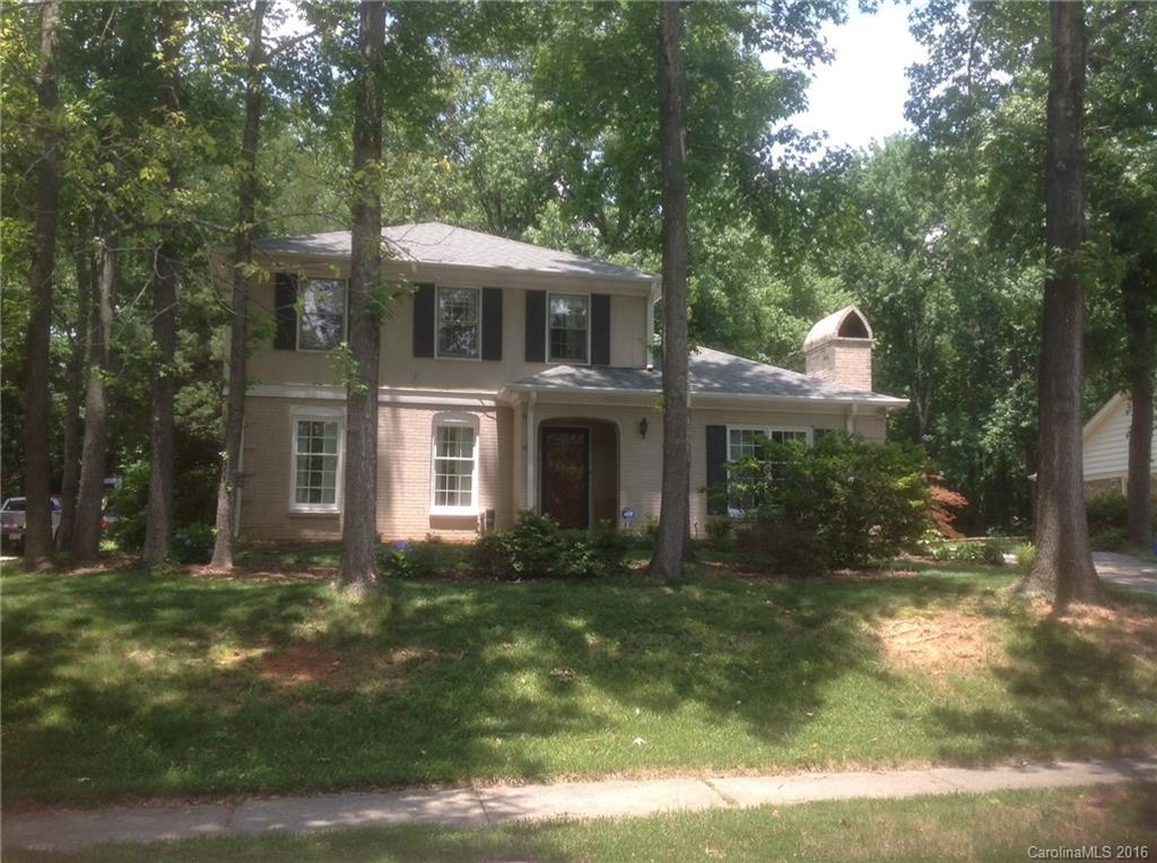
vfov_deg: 40.6
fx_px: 1168
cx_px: 578
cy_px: 432
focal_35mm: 35
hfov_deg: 52.7
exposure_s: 1/444
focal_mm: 4.28
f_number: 2.4
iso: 50
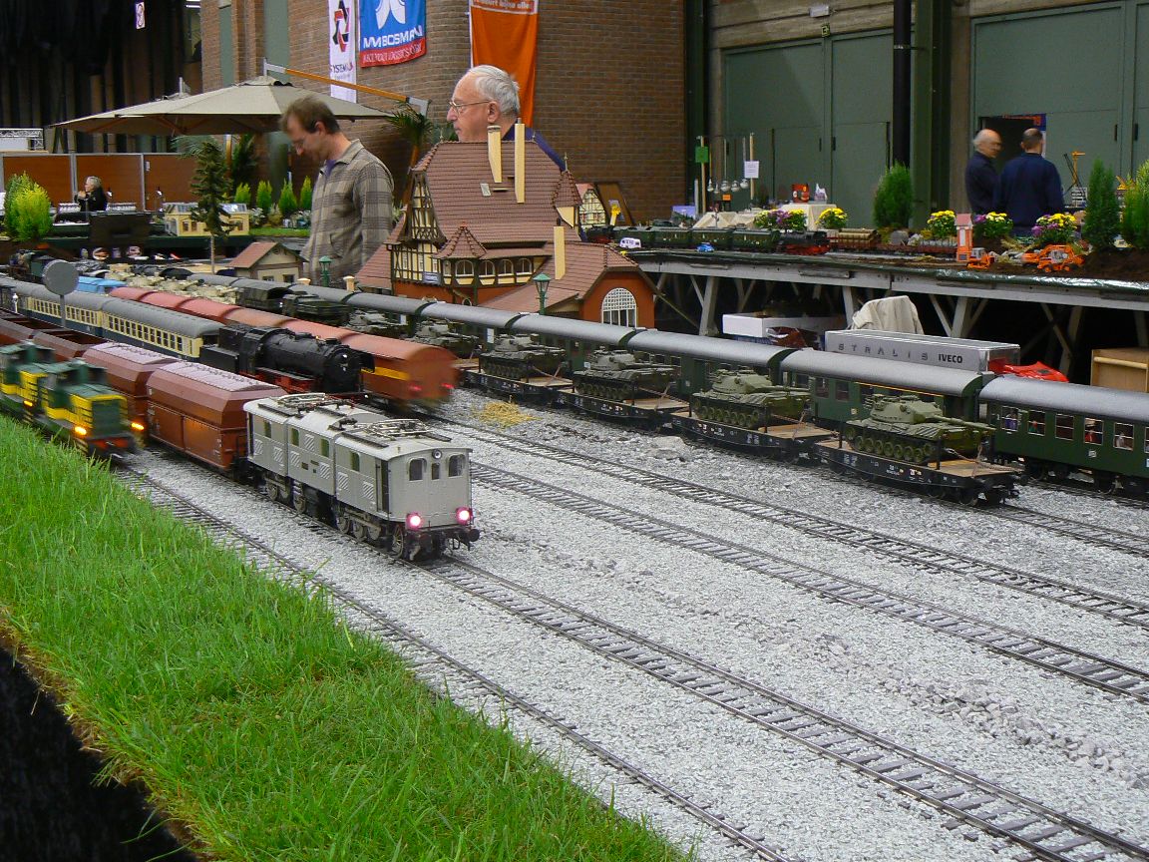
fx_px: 1660
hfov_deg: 38.2
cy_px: 431
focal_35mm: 50
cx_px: 574
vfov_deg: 29.1
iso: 80
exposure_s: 1/6
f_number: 2.8
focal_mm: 6.8
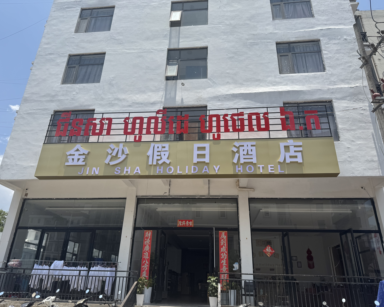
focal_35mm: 25
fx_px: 284
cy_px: 154
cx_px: 188
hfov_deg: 68.1
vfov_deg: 56.8
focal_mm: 6.76
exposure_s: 1/5348
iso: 80
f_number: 1.78
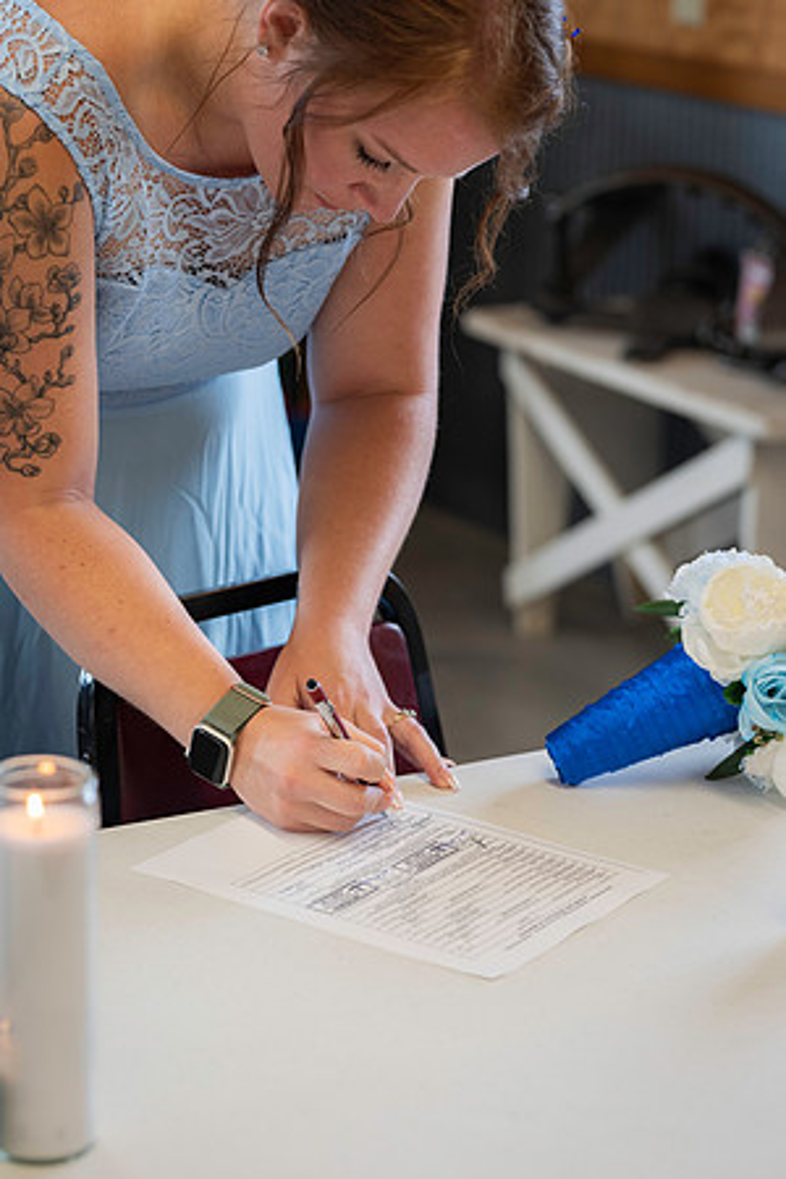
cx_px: 393
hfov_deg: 16.1
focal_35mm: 85
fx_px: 2784
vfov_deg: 23.9
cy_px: 590
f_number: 3.5
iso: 640
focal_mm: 85
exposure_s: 1/125
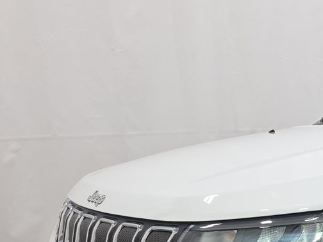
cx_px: 479
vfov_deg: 19.1
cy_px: 282
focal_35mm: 73
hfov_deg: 22.2
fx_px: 681
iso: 30
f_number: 1.4
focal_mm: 6.5
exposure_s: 1/119
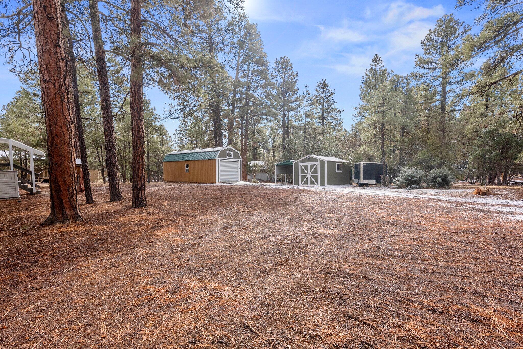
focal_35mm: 16
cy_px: 174
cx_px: 262
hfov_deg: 96.7
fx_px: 233
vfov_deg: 73.8
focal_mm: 16
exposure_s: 1/1000
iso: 800
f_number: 8
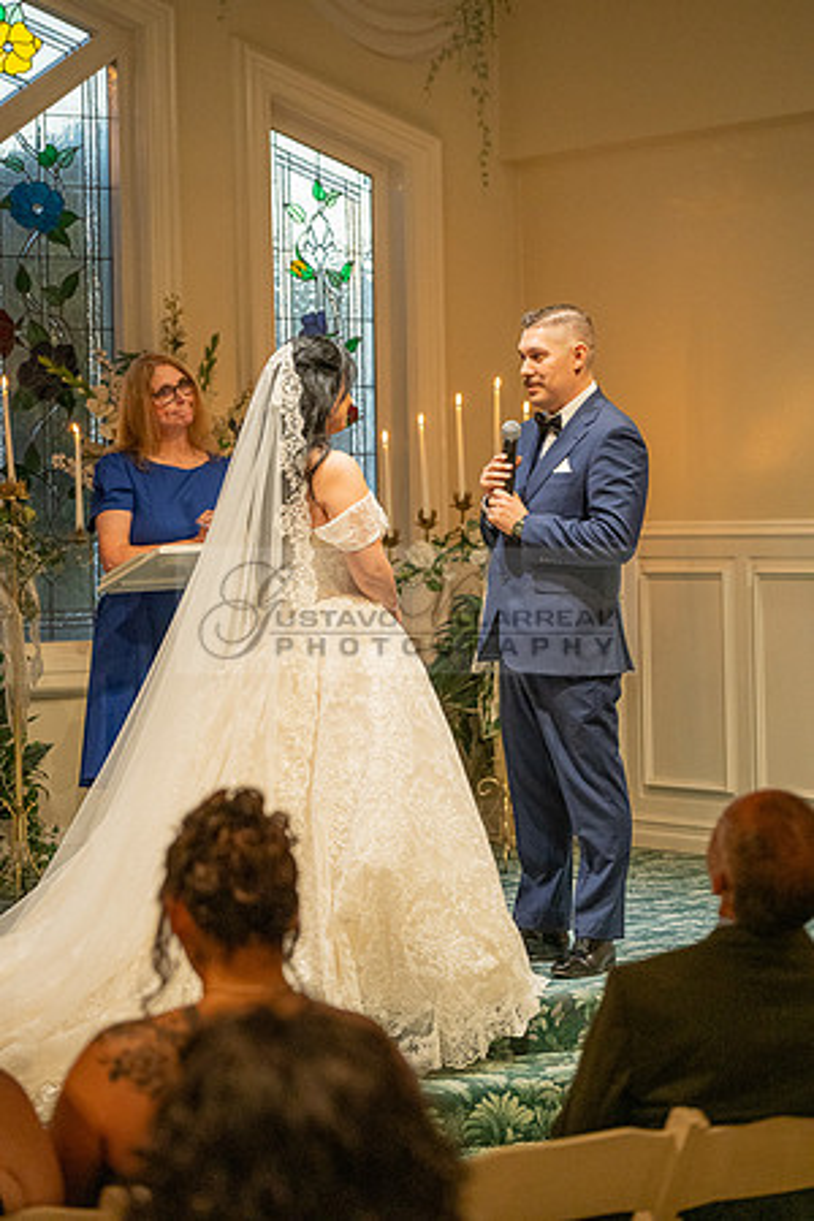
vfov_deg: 20.4
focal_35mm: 100
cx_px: 407
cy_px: 610
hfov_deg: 13.7
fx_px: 3391
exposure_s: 1/200
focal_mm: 100
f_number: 4
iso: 3200
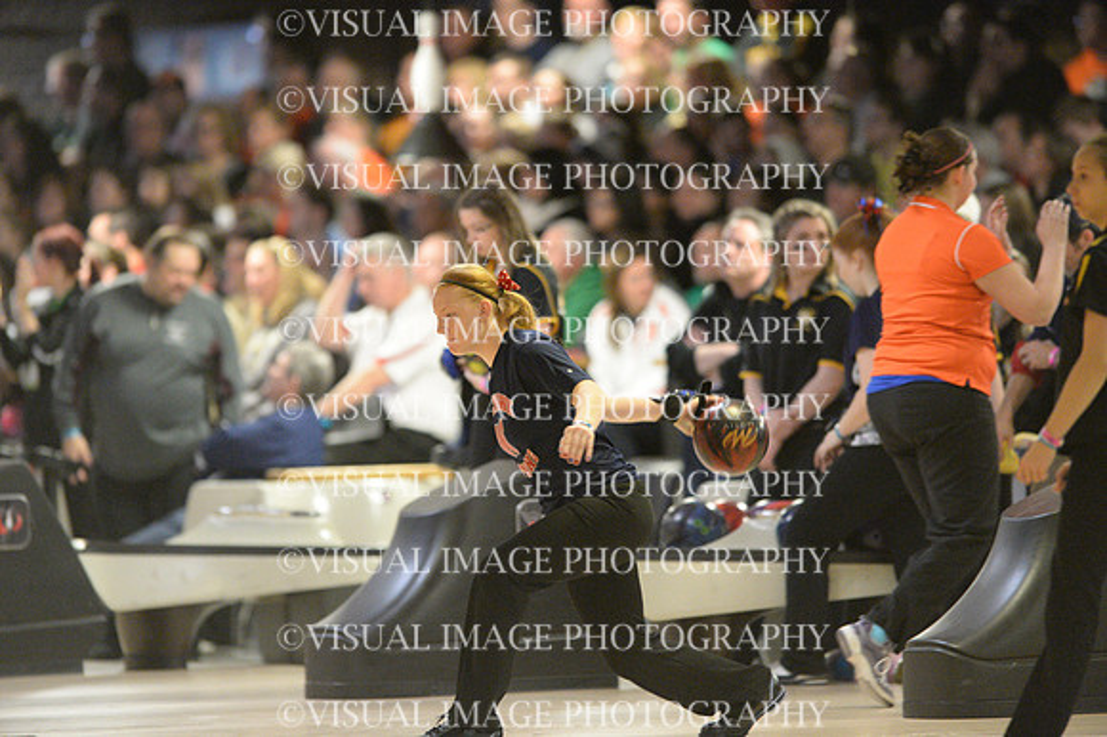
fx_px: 12293
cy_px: 368
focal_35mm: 400
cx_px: 554
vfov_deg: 3.4
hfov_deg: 5.2
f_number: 2.8
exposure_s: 1/320
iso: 10000
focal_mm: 400
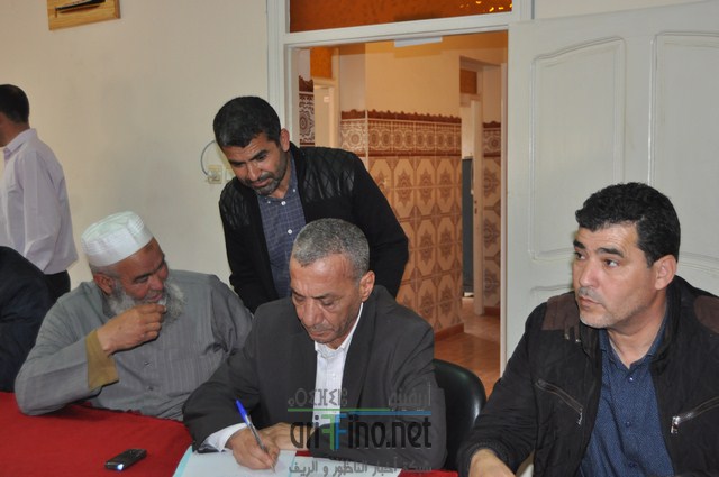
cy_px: 238
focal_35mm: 46
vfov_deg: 28.9
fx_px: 928
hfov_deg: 42.4
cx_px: 360
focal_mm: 31
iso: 800
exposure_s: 1/60
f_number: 4.2
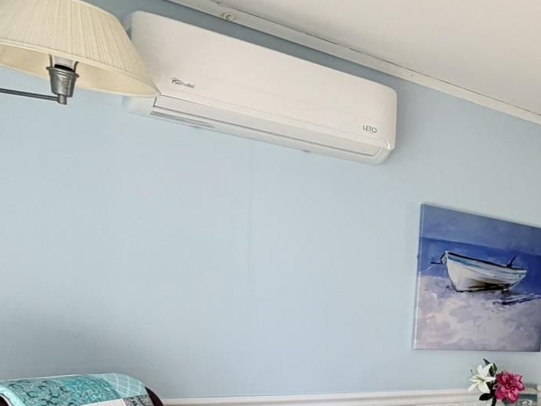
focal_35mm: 41
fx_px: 641
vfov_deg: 33.2
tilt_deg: -5.7
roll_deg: -5.3
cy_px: 370
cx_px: 772
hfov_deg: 30.5
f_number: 2.2
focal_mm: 2.22
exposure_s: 1/121
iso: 64
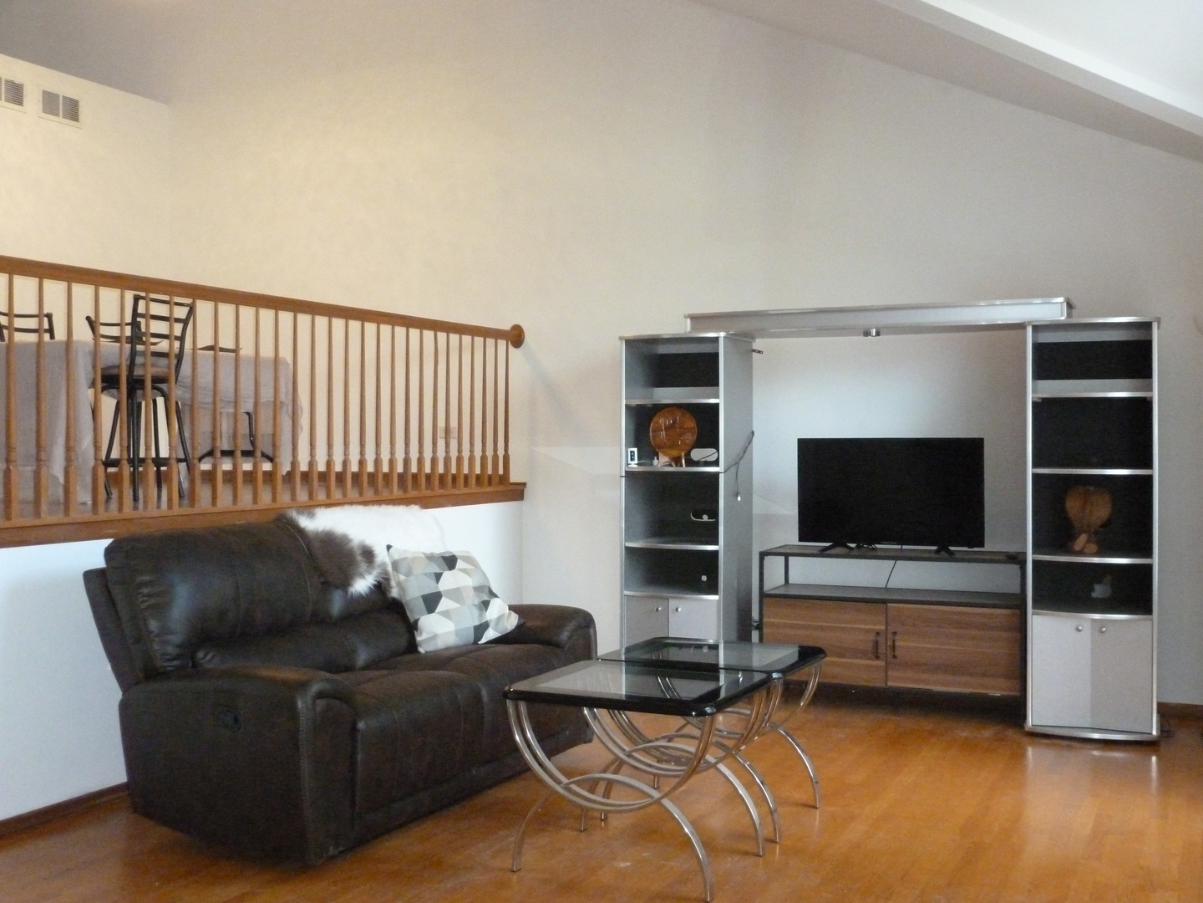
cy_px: 452
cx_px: 602
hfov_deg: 51.4
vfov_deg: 39.7
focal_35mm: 36
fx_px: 1251
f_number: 3.7
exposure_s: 1/60
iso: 800
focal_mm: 6.4
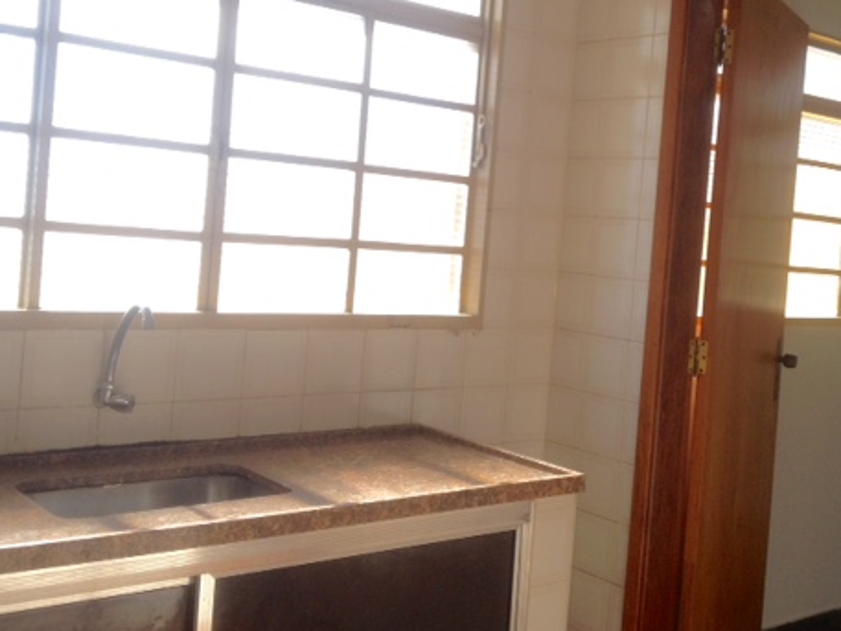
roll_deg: -1.5
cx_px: 547
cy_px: 261
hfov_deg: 38.5
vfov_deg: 29.6
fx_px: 1191
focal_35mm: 49
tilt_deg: -5.5
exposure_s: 1/272
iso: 50
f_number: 2.4
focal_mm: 4.28
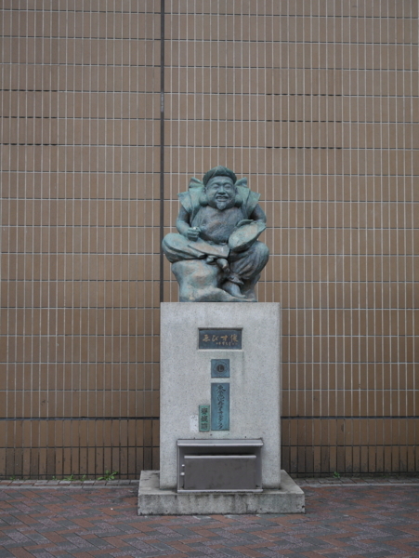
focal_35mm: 64
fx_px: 1031
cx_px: 210
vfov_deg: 30.2
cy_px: 279
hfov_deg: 23.0
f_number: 5.6
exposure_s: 1/80
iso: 320
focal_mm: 32
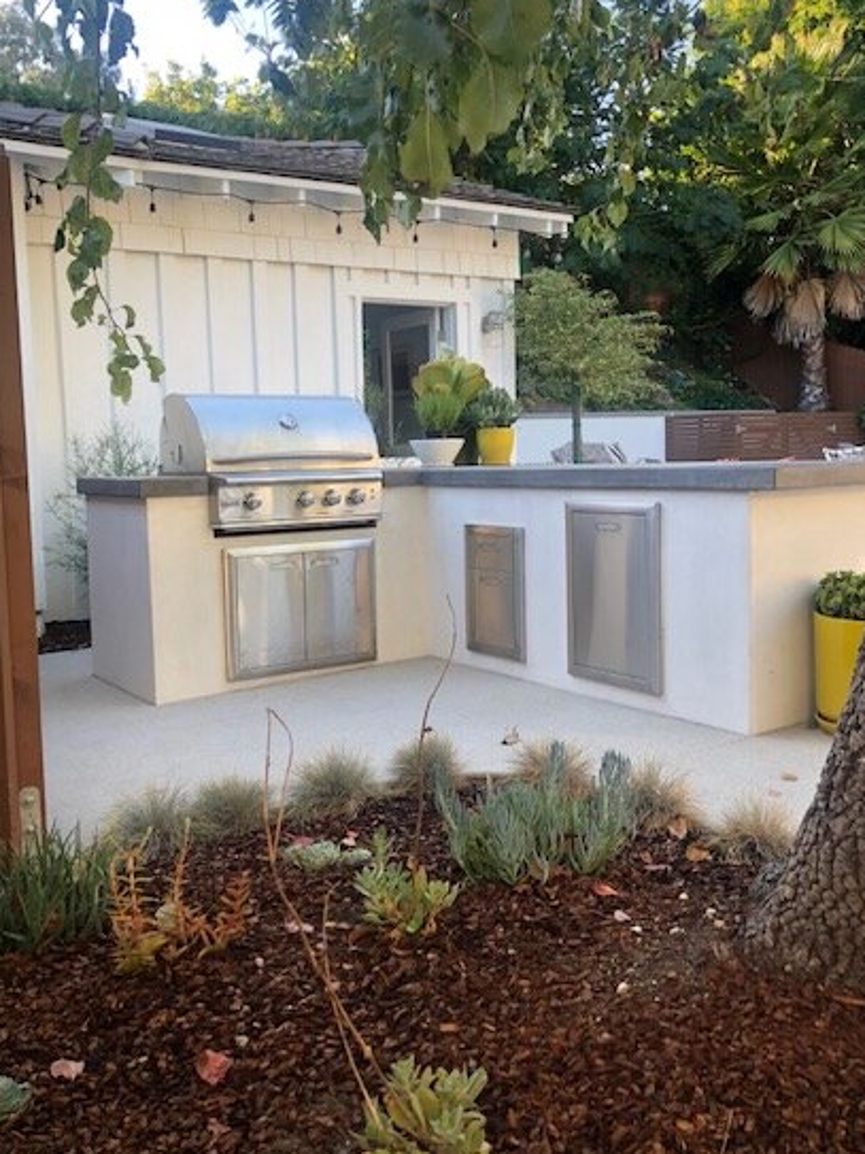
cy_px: 555
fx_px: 1100
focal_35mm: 33
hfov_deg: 42.9
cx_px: 404
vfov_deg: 55.3
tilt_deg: -4.9
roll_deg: +0.8
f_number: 1.8
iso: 32
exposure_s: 1/120
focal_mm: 3.99
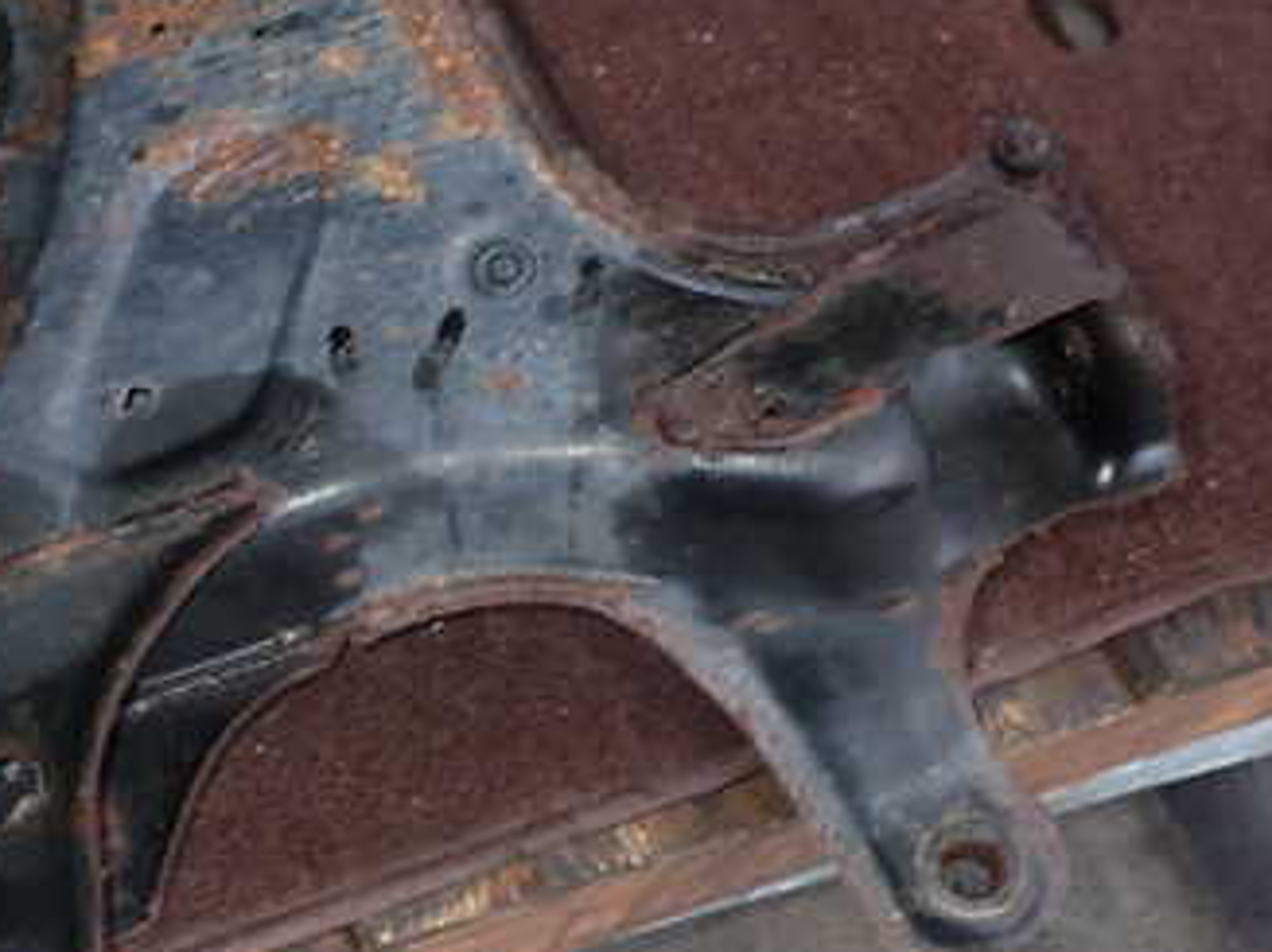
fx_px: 2020
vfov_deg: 26.5
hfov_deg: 34.2
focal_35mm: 55
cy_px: 548
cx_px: 303
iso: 200
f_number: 6.3
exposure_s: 1/30
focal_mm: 5.4
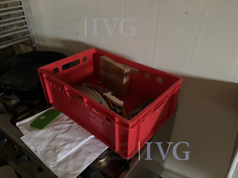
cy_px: 89
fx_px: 179
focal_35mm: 26
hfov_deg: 67.3
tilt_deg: -32.6
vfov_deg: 53.1
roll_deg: +0.5
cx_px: 119
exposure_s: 1/25
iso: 800
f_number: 1.6
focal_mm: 5.96
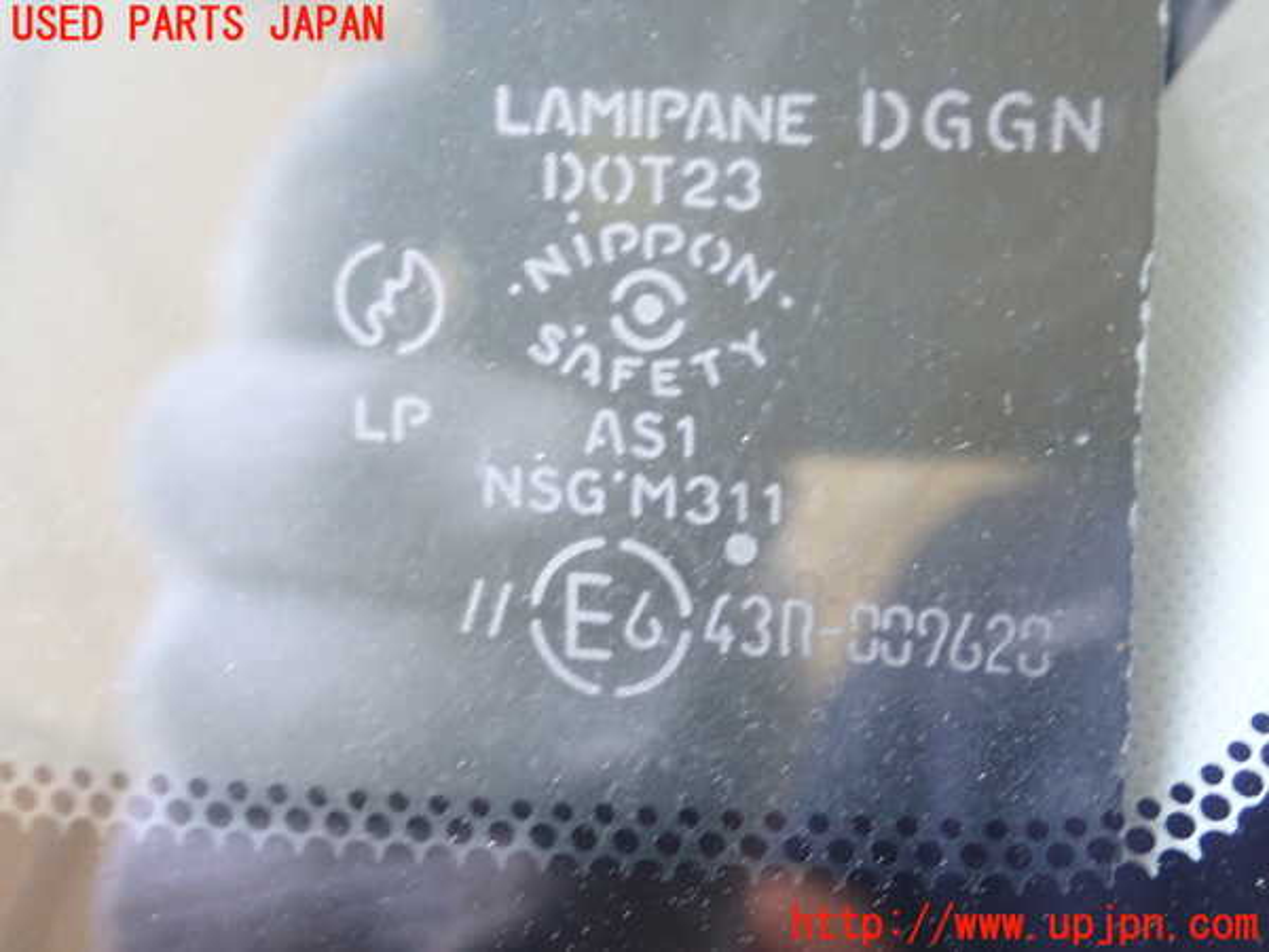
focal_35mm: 49
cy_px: 476
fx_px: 1796
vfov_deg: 29.7
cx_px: 634
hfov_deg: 38.9
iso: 800
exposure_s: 1/20
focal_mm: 8.99
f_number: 3.2
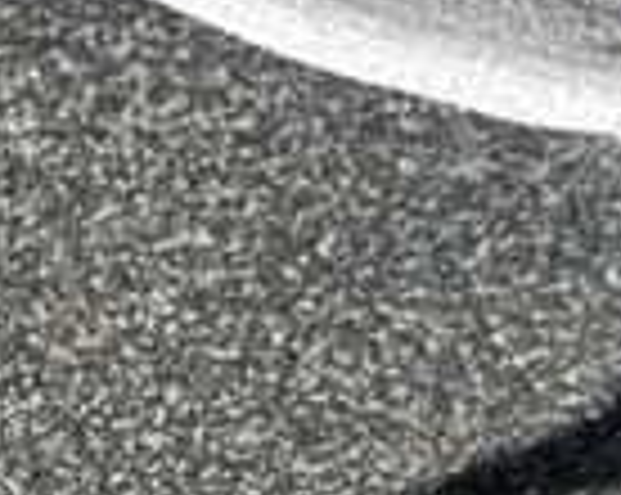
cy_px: 922
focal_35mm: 147
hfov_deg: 11.0
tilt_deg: -40.7
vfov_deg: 9.9
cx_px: -891
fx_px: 2698
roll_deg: +3.6
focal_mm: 5.96
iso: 50
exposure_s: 1/205
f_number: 1.6
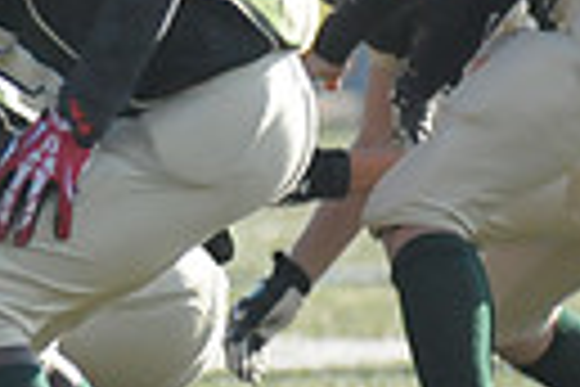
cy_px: -65
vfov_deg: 0.8
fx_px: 29304
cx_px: -616
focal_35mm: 1819
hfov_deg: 1.1
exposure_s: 1/4000
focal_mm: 270
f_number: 4
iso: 1600
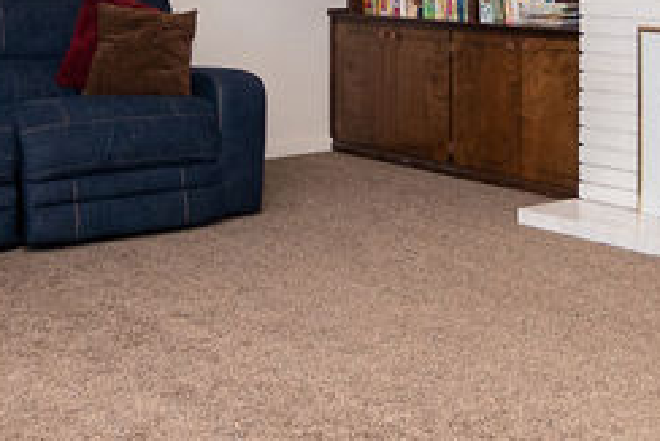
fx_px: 1156
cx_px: 417
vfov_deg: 20.6
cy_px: -42
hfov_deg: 31.7
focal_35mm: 63
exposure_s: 1/200
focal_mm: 10
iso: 400
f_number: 3.5
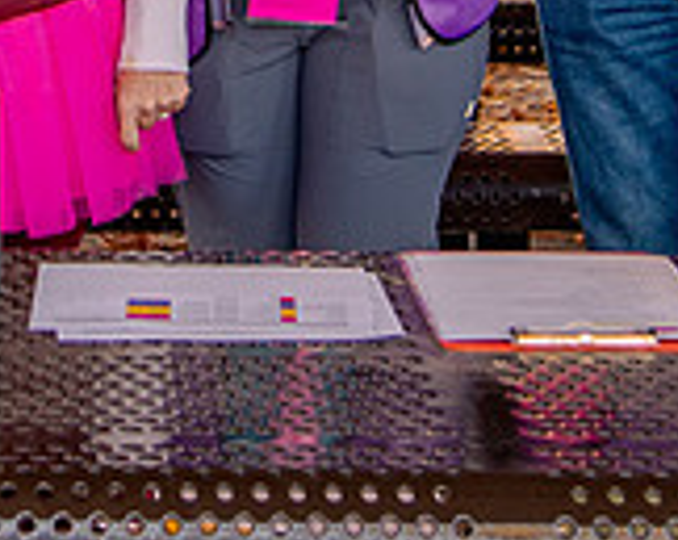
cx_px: 0
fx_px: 3946
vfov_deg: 7.6
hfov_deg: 9.7
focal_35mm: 197
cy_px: -454
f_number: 4.5
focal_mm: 44
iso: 800
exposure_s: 1/160
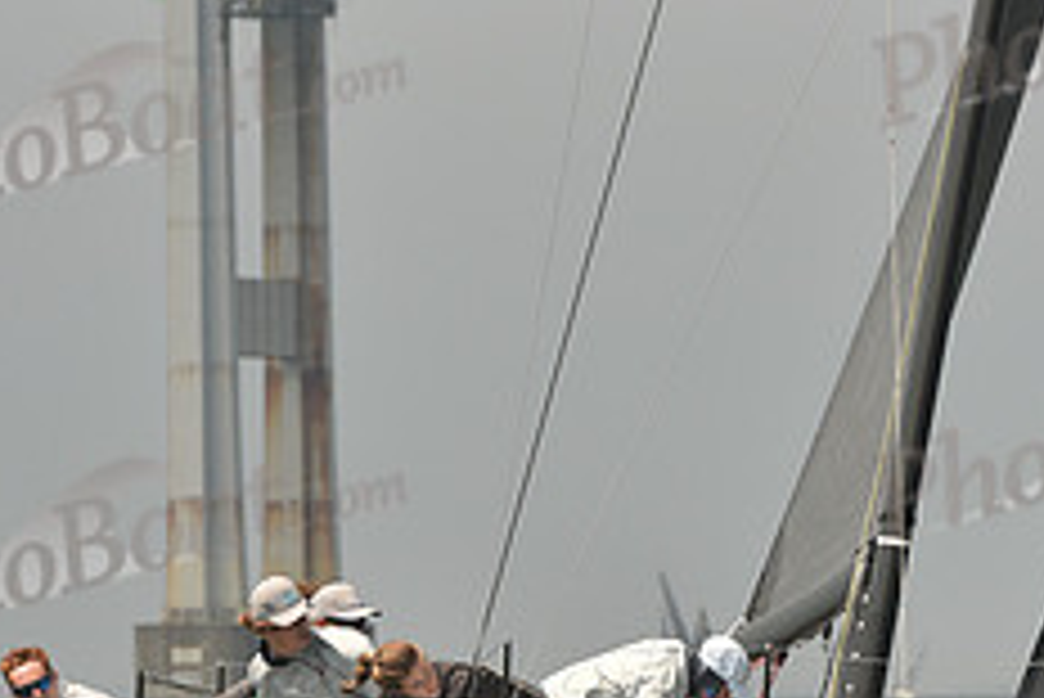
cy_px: 723
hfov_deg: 4.1
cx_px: 644
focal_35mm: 499
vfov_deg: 2.8
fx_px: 14479
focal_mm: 200
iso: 250
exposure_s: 1/640
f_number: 7.1
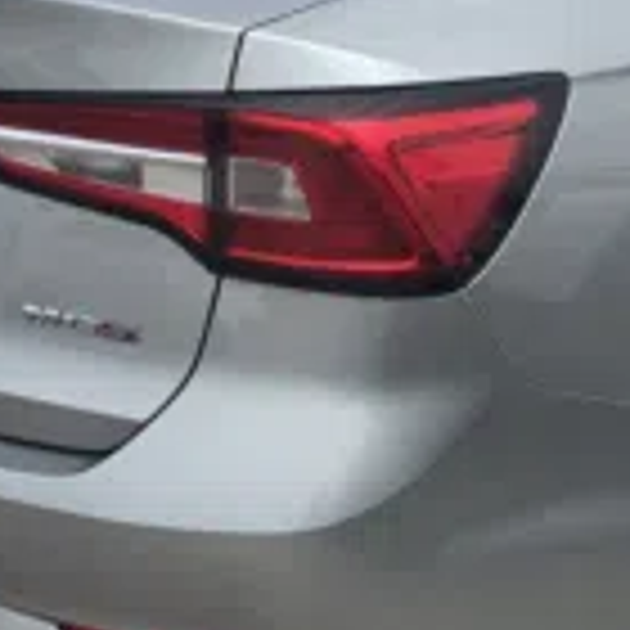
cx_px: 400
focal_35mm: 93
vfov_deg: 18.7
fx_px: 1915
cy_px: 338
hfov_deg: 18.6
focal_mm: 6.3
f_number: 1.7
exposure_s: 1/1108
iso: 12
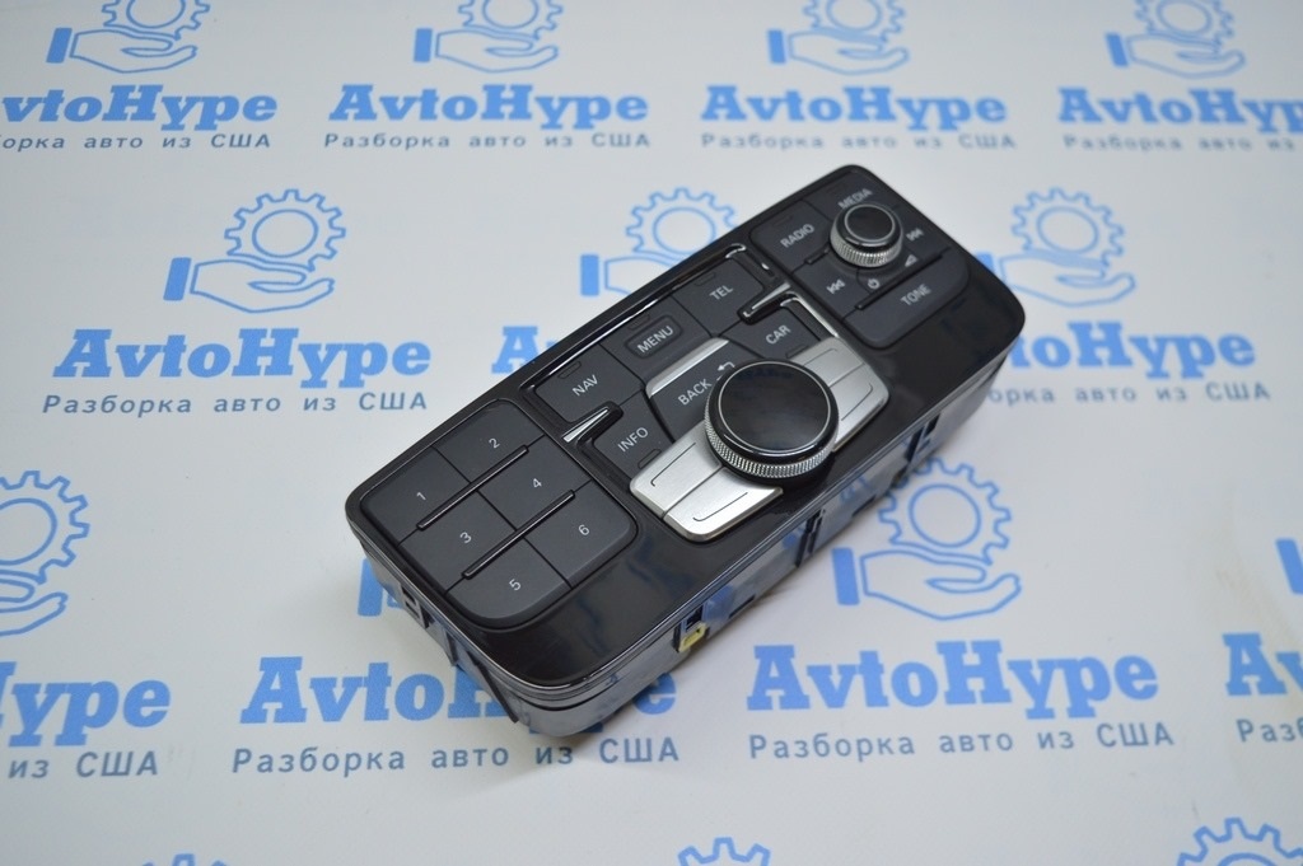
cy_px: 433
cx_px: 652
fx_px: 1302
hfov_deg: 53.2
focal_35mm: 36
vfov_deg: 36.8
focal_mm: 24
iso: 400
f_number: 4
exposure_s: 1/100
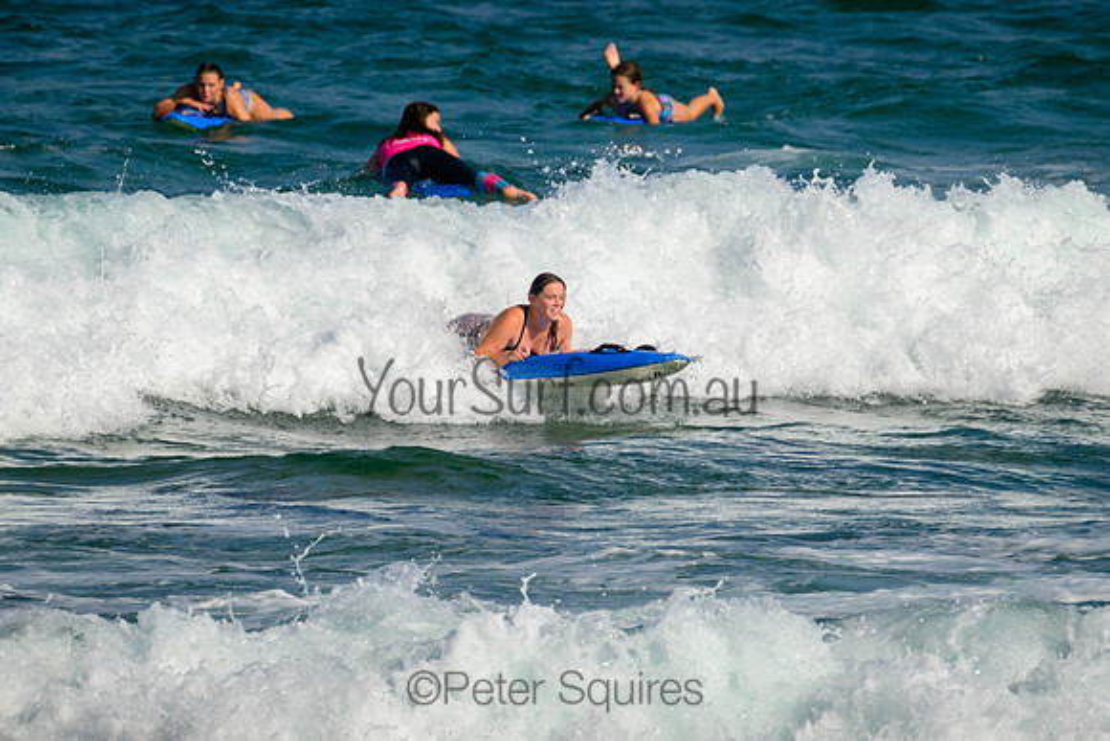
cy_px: 335
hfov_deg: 2.0
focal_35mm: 1031
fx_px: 31796
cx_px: 590
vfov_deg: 1.3
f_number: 11
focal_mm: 800
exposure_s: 1/2000
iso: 500
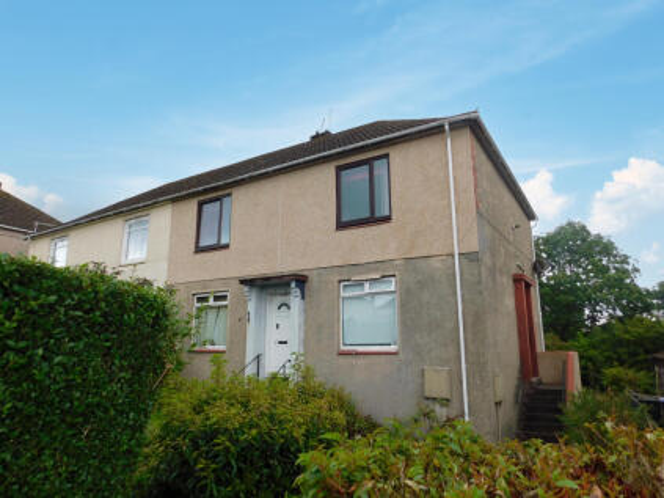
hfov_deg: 73.9
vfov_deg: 58.9
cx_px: 332
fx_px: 441
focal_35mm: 23
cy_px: 249
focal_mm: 4
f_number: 3
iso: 125
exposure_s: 1/400
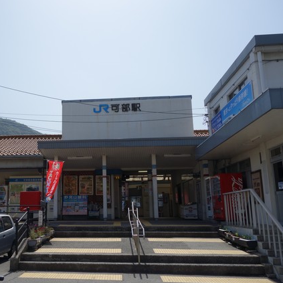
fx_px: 333
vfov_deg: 46.0
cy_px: 142
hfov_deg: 44.8
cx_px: 78
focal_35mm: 36
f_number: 5.6
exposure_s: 1/800
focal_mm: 10.4
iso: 125
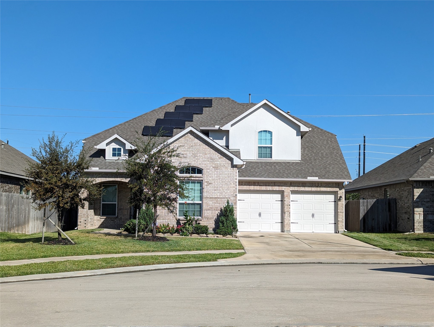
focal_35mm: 48
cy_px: 164
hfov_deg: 39.6
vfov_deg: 30.3
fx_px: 603
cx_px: 217
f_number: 1.85
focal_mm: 6.81
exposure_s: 1/3165
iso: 46
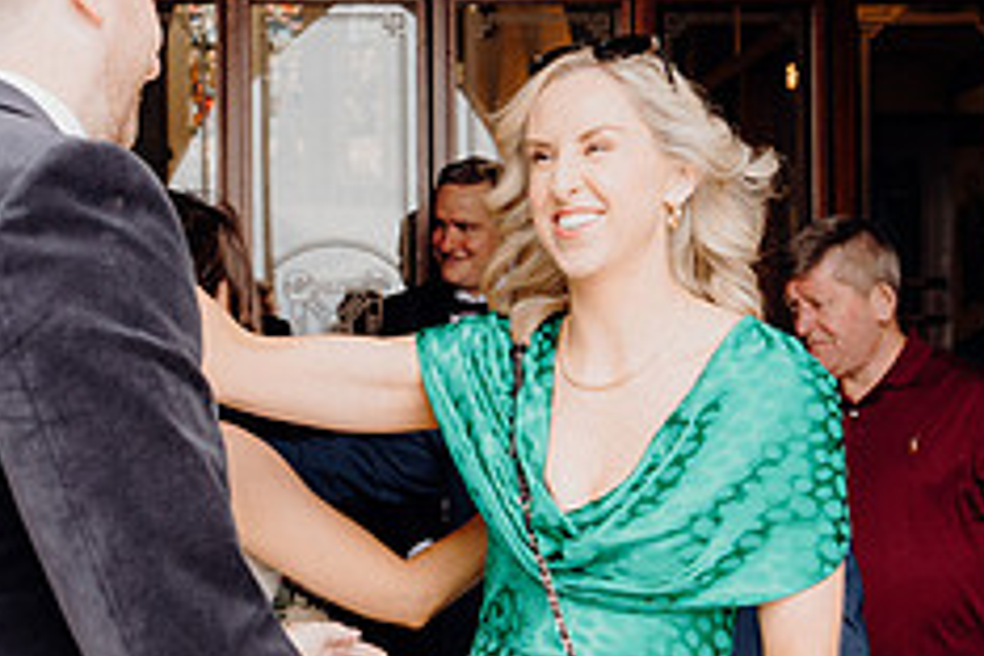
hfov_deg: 30.0
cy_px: 393
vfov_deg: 20.3
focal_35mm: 67
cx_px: 378
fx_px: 1831
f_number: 3.5
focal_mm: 27
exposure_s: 1/200
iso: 320
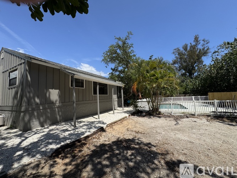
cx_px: 118
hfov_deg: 102.1
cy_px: 89
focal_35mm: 14
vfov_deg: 85.7
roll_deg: +3.6
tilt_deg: +6.1
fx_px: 96
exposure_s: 1/1880
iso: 50
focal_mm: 2.22
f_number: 2.2
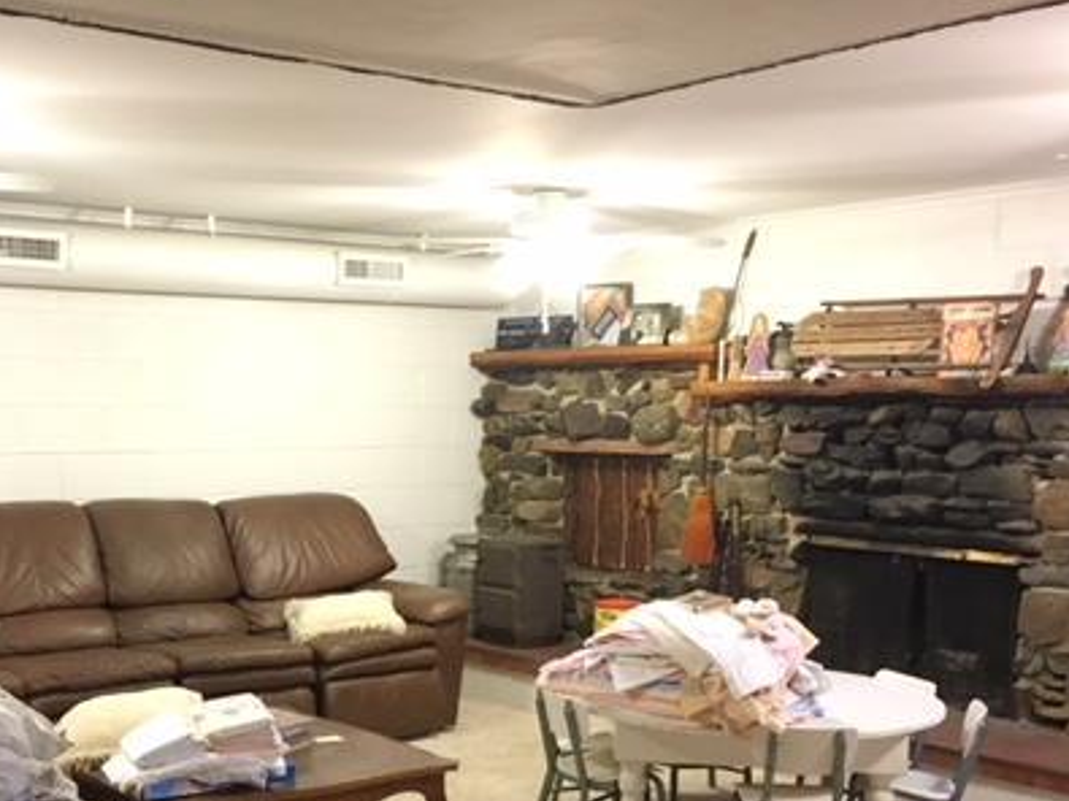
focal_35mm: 47
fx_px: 1451
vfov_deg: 30.6
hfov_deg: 39.6
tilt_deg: -5.5
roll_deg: -0.9
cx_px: 295
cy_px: 541
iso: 200
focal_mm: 4.15
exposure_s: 1/24
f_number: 2.2
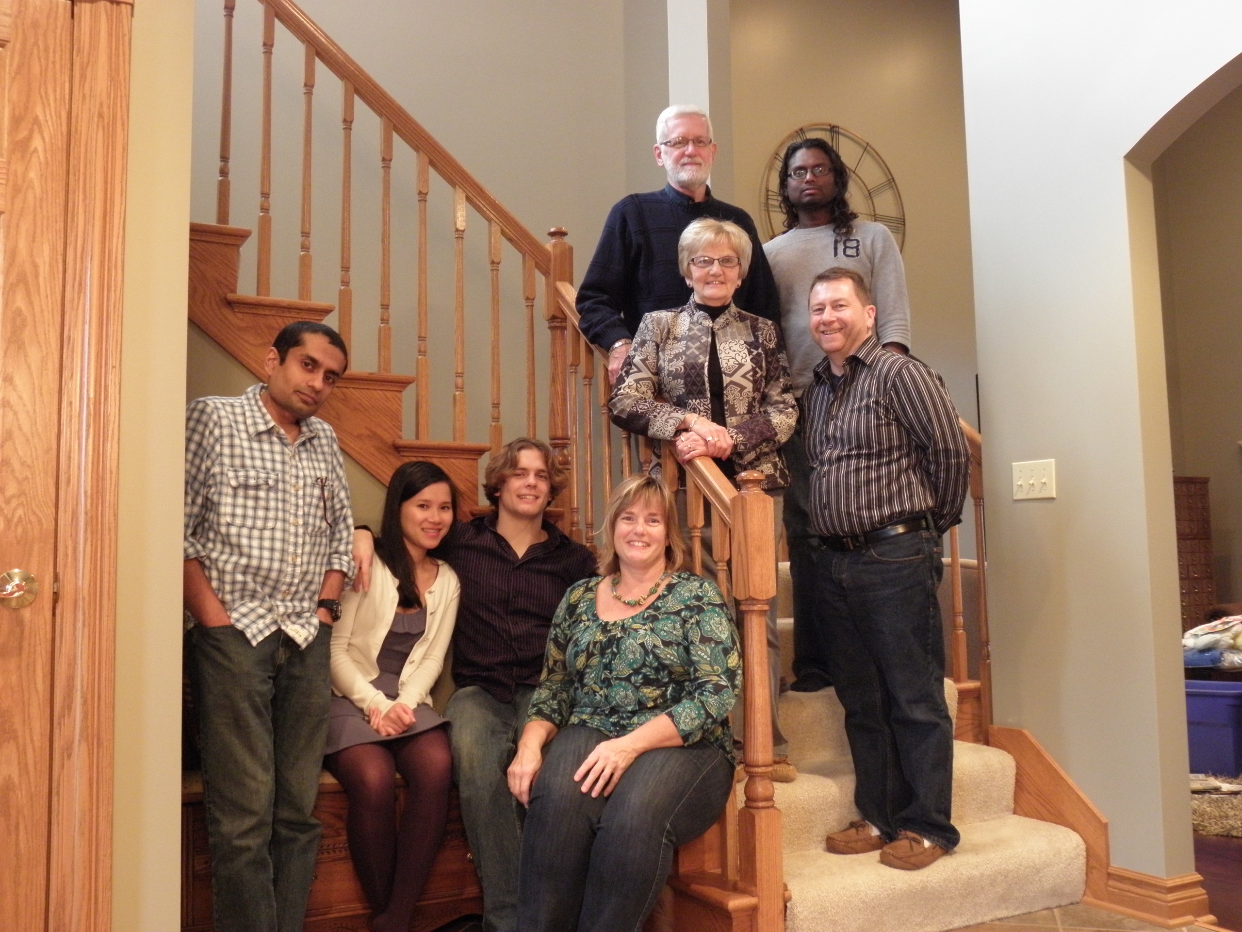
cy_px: 466
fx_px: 1184
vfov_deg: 42.9
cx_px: 621
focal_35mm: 33
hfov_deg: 55.4
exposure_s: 1/5
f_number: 3
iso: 400
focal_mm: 5.9
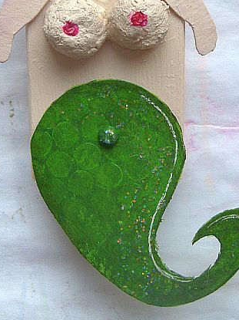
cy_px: 86
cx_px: 142
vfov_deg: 34.9
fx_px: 497
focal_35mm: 54
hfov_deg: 27.0
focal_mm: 5.8
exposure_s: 1/180
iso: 80
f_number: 2.8
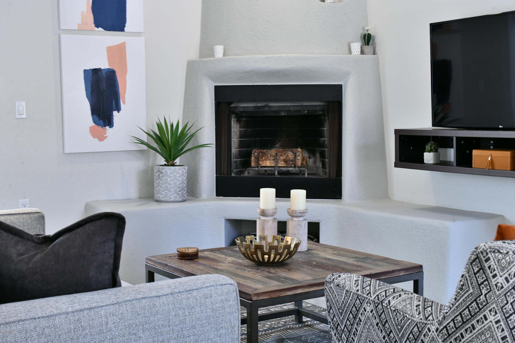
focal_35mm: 50
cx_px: 258
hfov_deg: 39.6
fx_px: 715
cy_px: 172
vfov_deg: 27.0
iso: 4000
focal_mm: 50
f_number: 11
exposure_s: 1/50
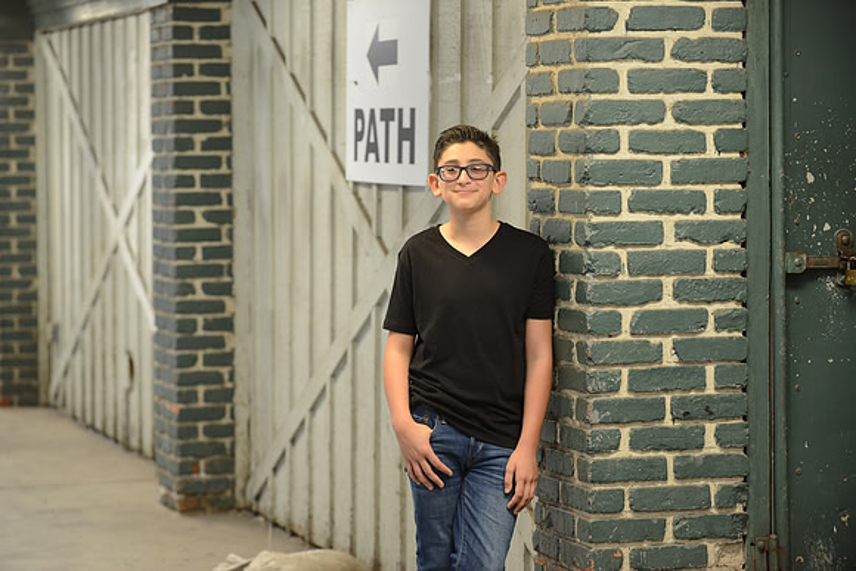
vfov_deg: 12.5
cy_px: 286
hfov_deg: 18.6
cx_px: 428
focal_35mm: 110
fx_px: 2616
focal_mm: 110
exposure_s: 1/100
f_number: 4.5
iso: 2000
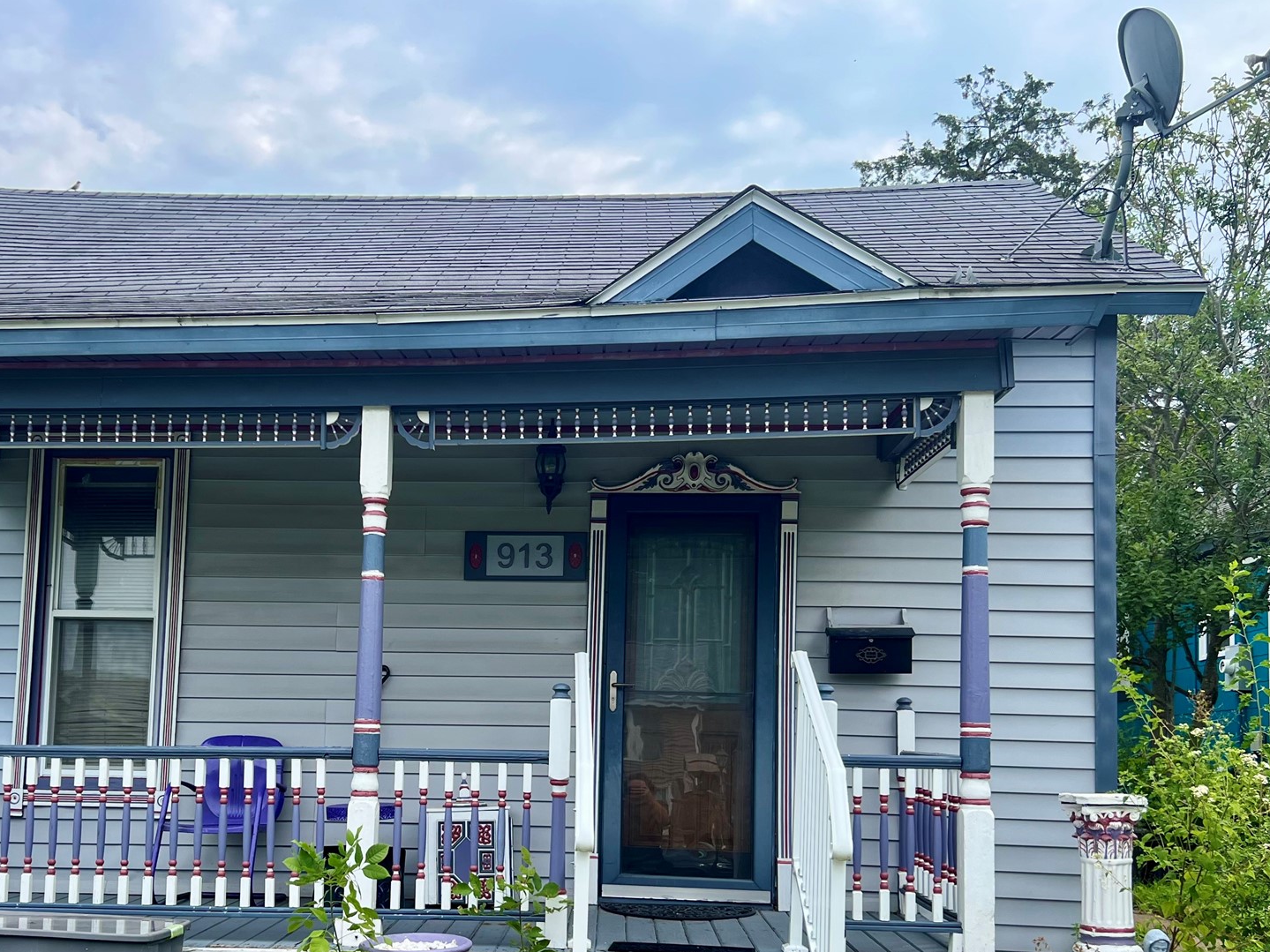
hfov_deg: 49.6
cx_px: 462
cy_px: 662
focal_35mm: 37
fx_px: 1357
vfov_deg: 38.1
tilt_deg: +4.7
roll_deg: -0.1
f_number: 1.5
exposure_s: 1/1724
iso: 50
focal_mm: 5.7
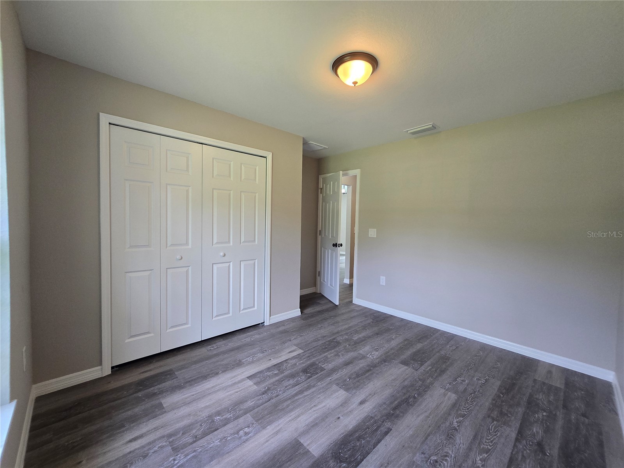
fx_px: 234
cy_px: 234
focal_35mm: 13
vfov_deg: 89.9
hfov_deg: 106.2
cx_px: 312
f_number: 2.2
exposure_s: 1/60
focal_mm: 2.2
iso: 100
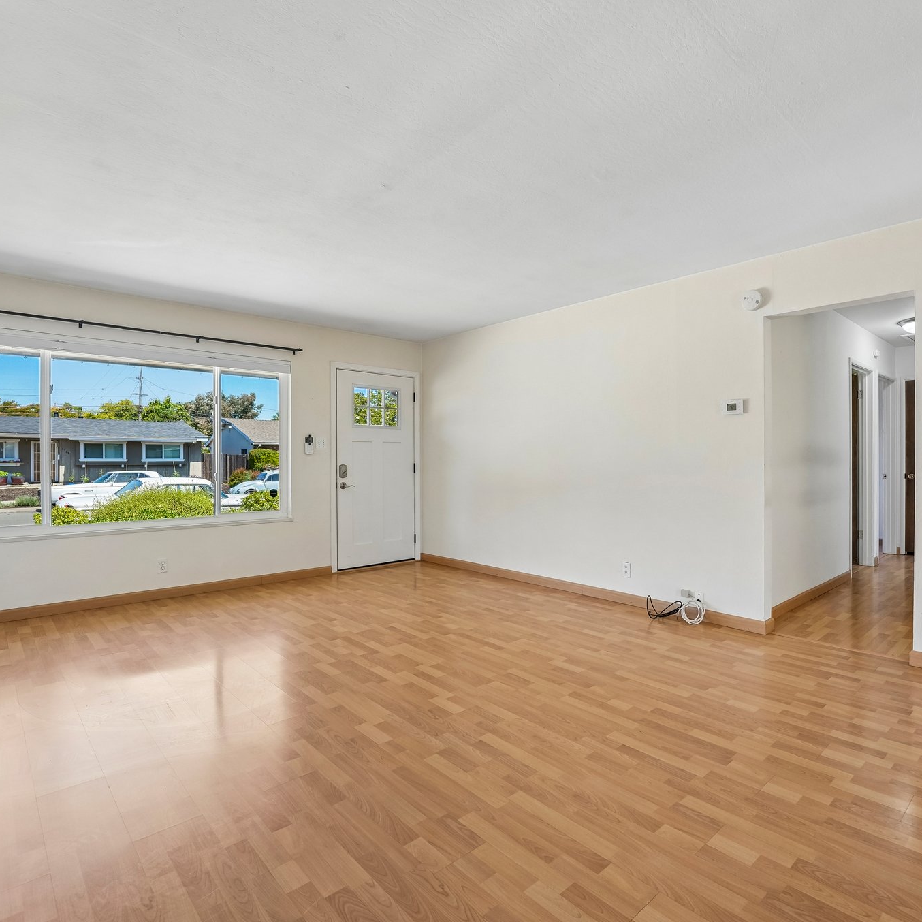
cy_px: 461
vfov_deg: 80.7
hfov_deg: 80.1
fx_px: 542
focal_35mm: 18
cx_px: 537
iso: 640
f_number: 8
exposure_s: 1/50
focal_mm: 14
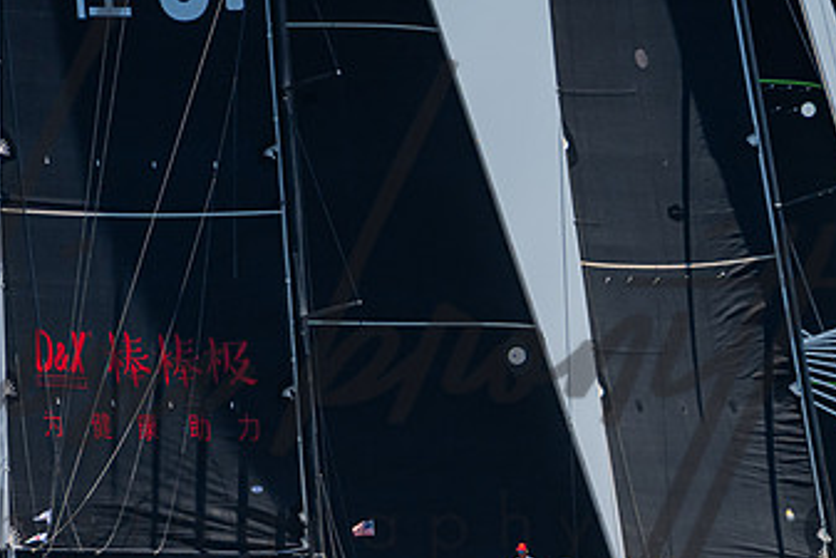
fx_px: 16657
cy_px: 486
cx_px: 579
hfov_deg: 2.9
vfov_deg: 1.9
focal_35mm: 717
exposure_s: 1/2500
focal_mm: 320
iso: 500
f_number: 8
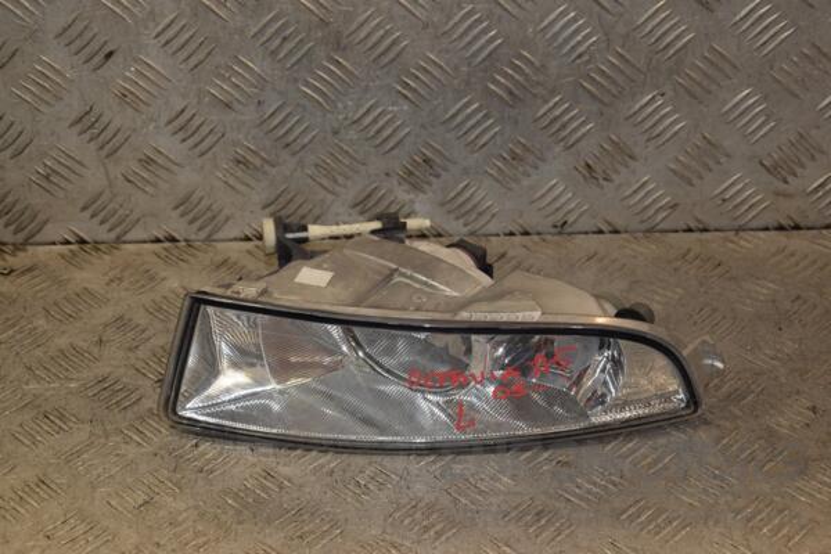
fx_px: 1731
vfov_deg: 18.2
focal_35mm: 75
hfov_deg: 27.0
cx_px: 416
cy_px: 277
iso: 800
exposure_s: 1/200
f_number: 6.3
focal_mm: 50
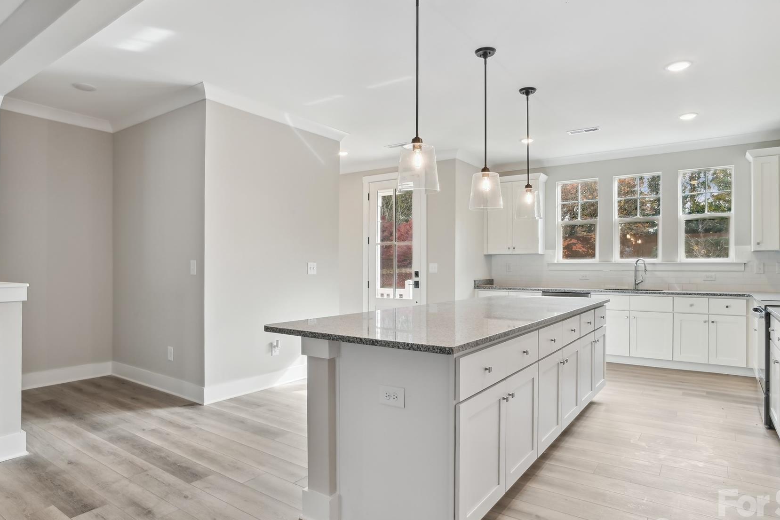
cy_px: 257
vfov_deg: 59.5
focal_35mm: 21
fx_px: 455
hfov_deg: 81.2
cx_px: 392
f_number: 11
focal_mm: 17
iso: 250
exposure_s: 1/8
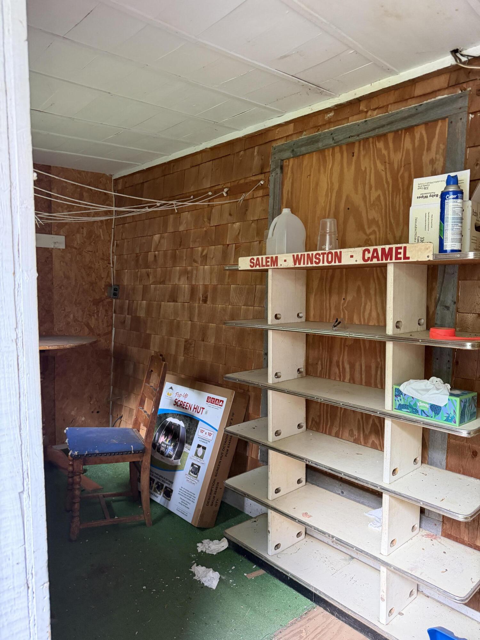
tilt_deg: -4.9
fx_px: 444
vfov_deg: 71.6
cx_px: 240
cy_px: 320
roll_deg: -1.0
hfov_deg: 56.8
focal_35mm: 24
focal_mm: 6.76
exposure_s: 1/60
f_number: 1.78
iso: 500
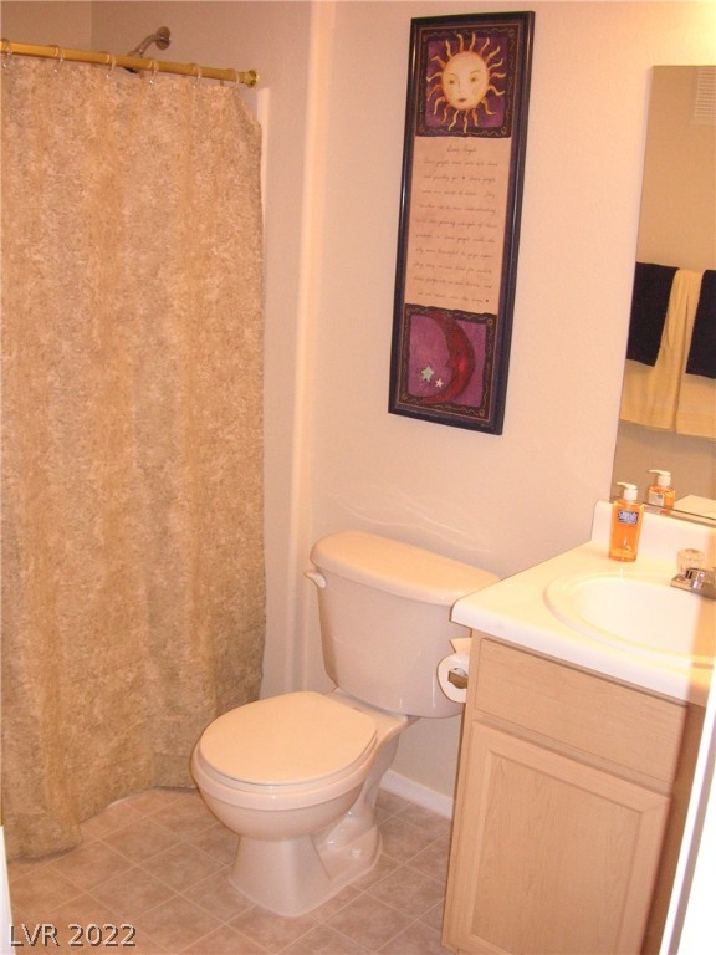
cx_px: 358
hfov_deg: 38.7
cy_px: 478
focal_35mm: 37
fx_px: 1020
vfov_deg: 50.1
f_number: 2.8
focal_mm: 6.1
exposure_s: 1/45
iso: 160
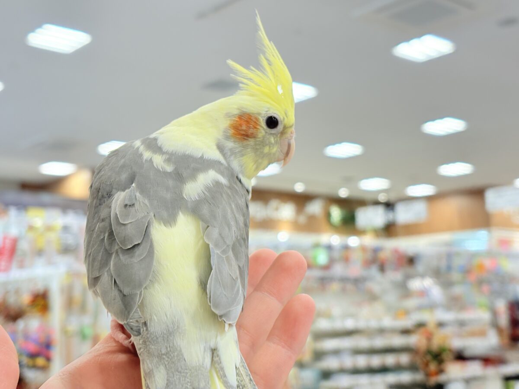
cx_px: 260
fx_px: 780
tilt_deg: +9.5
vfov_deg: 28.0
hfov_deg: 36.8
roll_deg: +2.3
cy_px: 194
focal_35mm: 52
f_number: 1.6
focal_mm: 5.96
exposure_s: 1/100
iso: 80
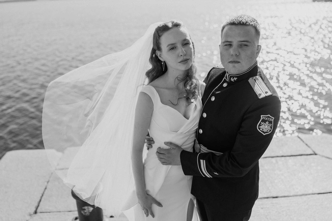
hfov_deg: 60.4
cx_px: 157
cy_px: 111
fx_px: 285
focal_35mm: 31
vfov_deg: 42.4
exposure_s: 1/3200
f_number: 2
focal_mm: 28
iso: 100
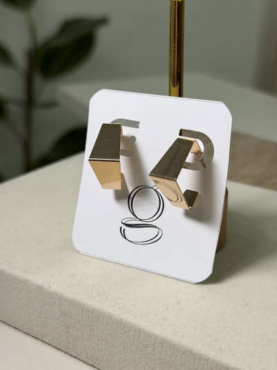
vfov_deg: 39.6
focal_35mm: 48
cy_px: 185
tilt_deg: -23.2
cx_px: 138
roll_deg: -1.1
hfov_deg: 30.3
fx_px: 512
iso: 50
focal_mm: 6.76
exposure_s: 1/134
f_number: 1.78
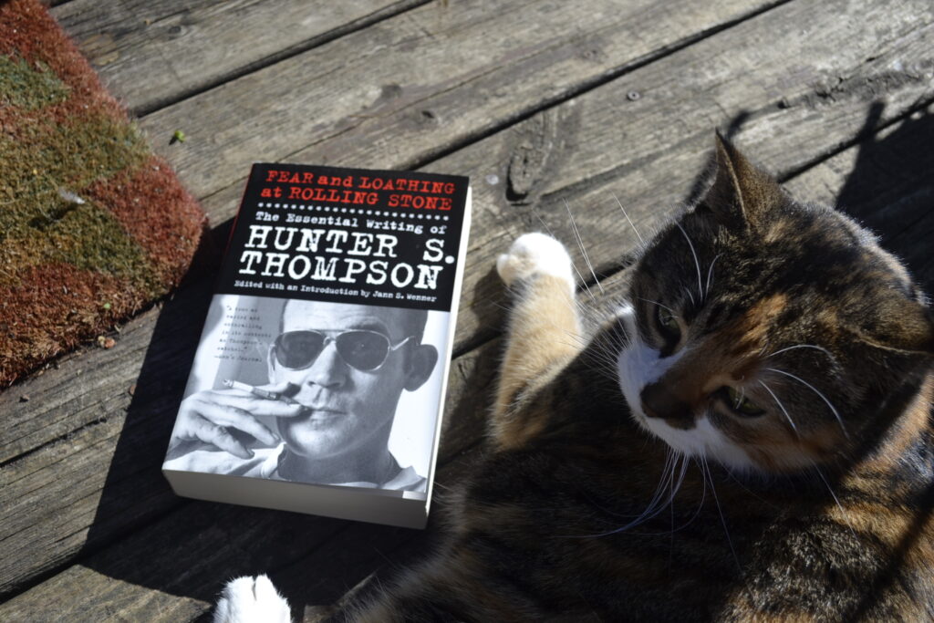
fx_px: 1012
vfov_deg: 34.2
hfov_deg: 49.5
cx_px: 467
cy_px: 312
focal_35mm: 39
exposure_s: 1/320
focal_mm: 26
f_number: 6.3
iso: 100
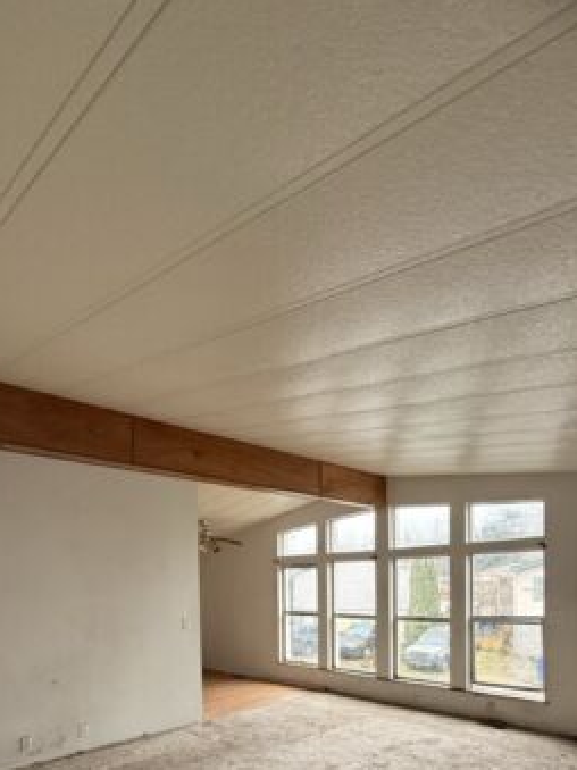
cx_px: 252
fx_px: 489
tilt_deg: -1.1
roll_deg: +0.7
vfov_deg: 70.1
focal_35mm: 22
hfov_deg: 60.8
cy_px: 599
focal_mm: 2.22
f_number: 2.2
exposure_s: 1/99
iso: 160
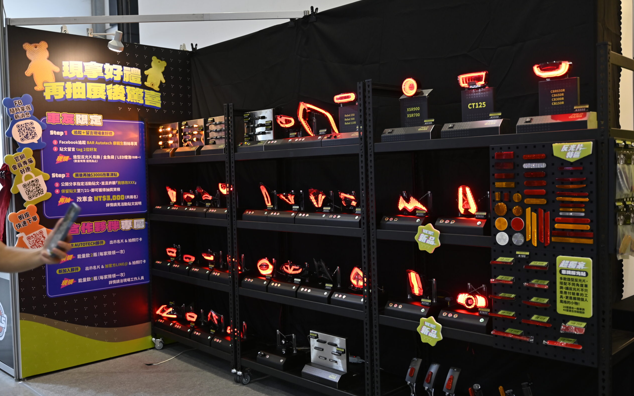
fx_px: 605
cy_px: 197
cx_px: 317
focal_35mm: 35
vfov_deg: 36.3
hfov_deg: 55.3
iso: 800
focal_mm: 34
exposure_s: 1/125
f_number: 2.8
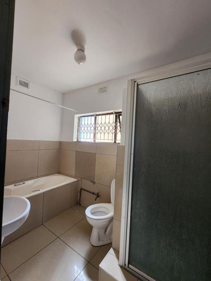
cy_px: 140
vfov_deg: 106.2
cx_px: 106
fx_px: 106
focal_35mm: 13
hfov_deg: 89.9
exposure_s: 1/50
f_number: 2.2
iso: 64
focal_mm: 2.2
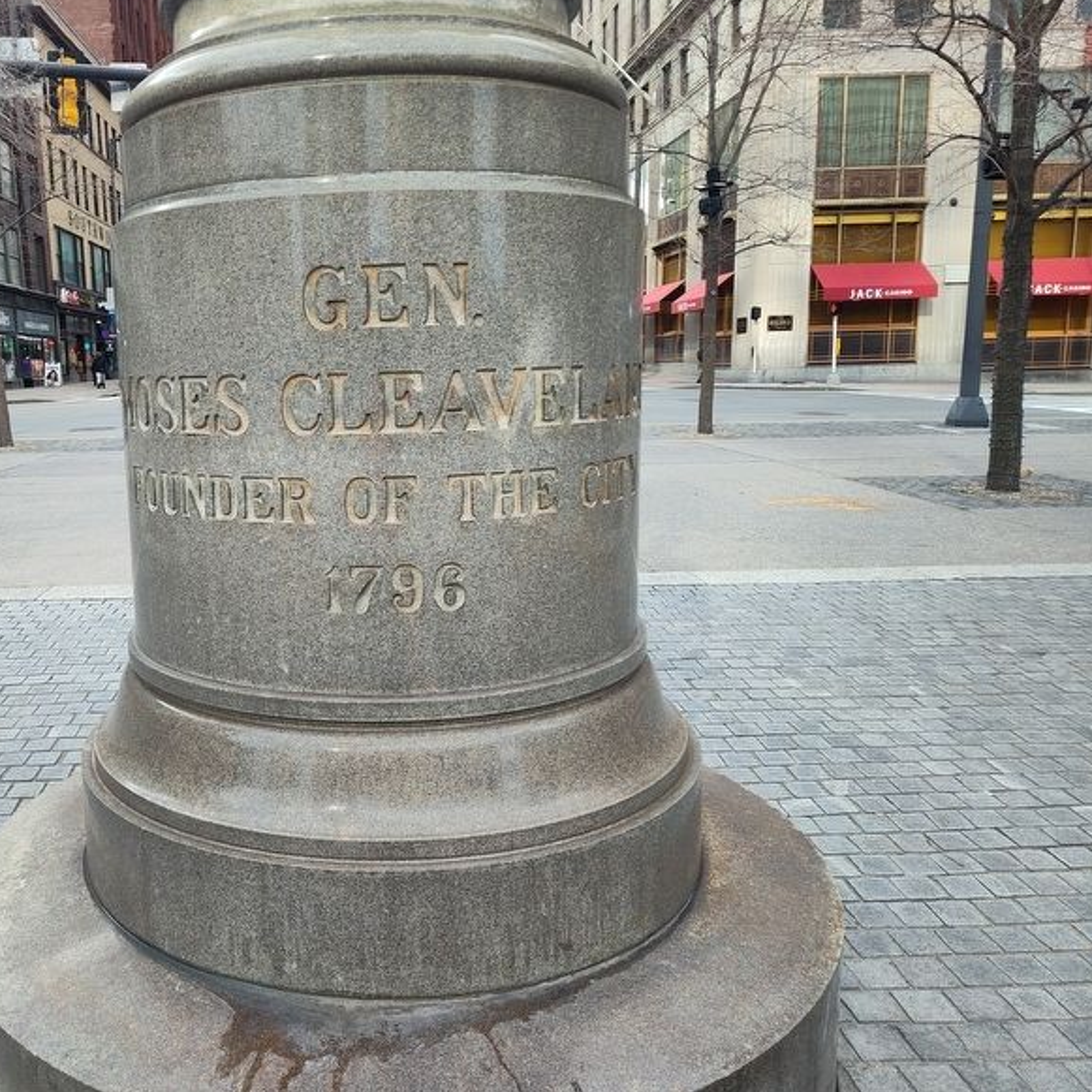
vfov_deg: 57.3
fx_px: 999
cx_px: 348
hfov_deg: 55.9
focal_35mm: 28
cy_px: 534
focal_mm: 5.56
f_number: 1.8
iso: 116
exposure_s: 1/200
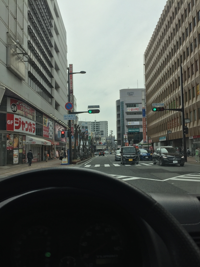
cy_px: 134
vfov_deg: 61.7
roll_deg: +2.3
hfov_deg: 48.2
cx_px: 100
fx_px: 223
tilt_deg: +5.6
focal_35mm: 29
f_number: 2.2
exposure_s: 1/2083
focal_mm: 4.15
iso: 32
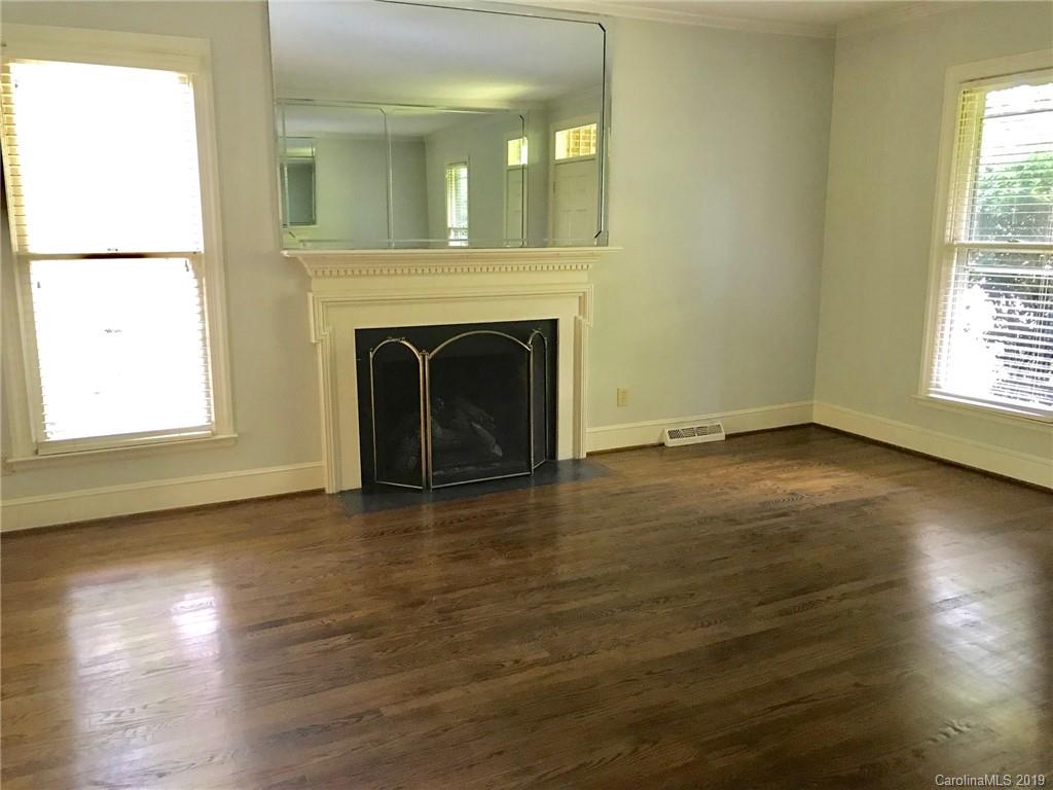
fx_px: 852
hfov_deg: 63.4
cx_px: 526
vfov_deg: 49.7
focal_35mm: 28
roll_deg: +1.1
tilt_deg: -10.5
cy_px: 395
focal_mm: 3.99
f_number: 1.8
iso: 100
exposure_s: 1/15
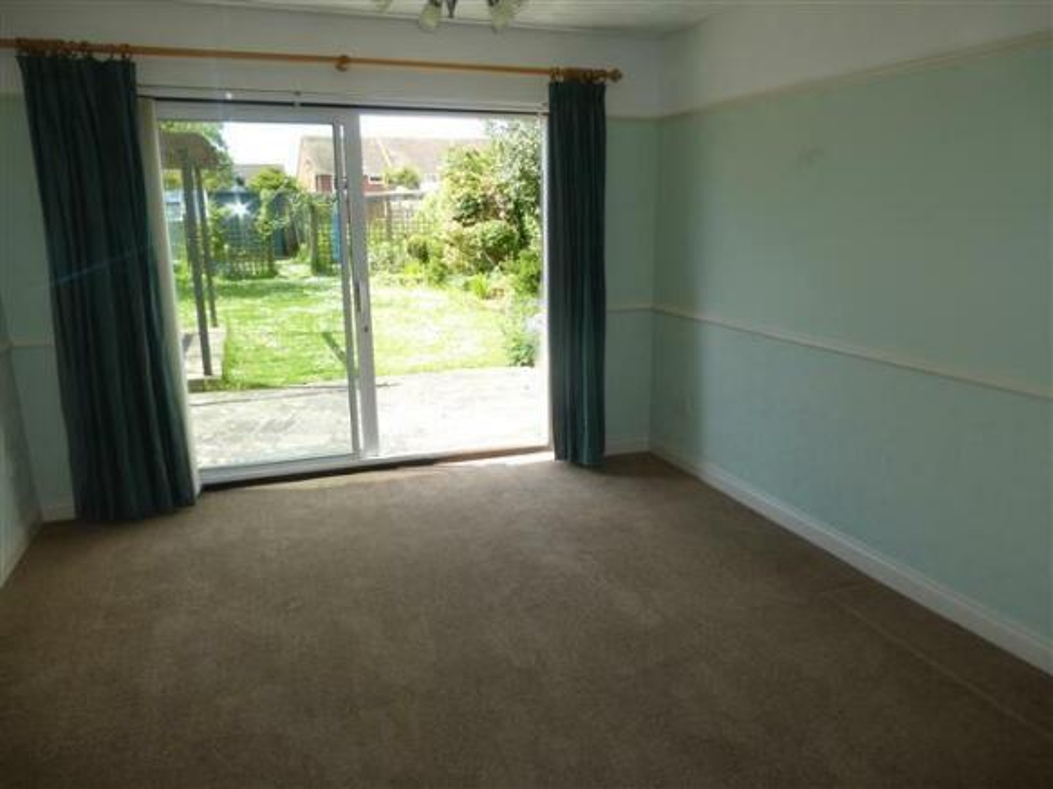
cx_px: 526
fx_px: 730
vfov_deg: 56.8
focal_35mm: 24
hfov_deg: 71.6
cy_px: 394
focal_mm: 4.3
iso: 100
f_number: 4
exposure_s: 1/160
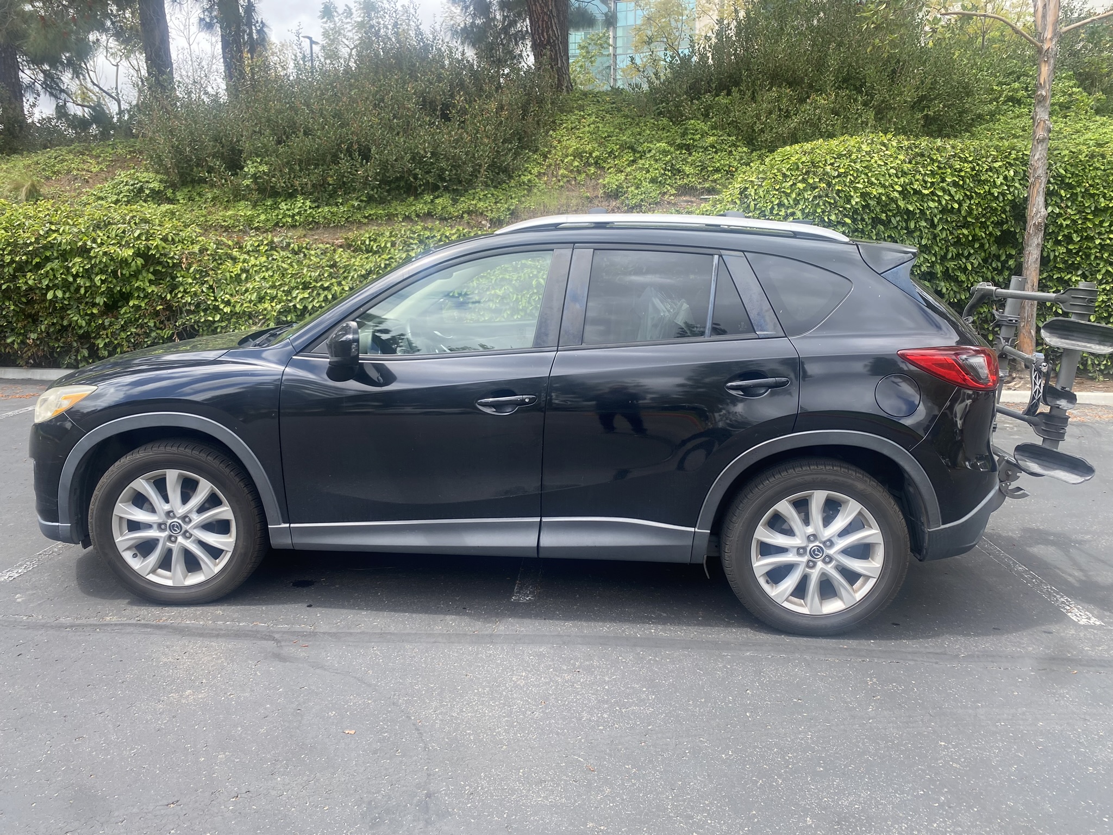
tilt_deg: -10.9
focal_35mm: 26
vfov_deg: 53.1
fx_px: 836
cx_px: 556
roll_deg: -1.1
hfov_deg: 67.3
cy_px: 418
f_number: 1.8
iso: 32
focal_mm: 4.25
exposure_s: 1/666
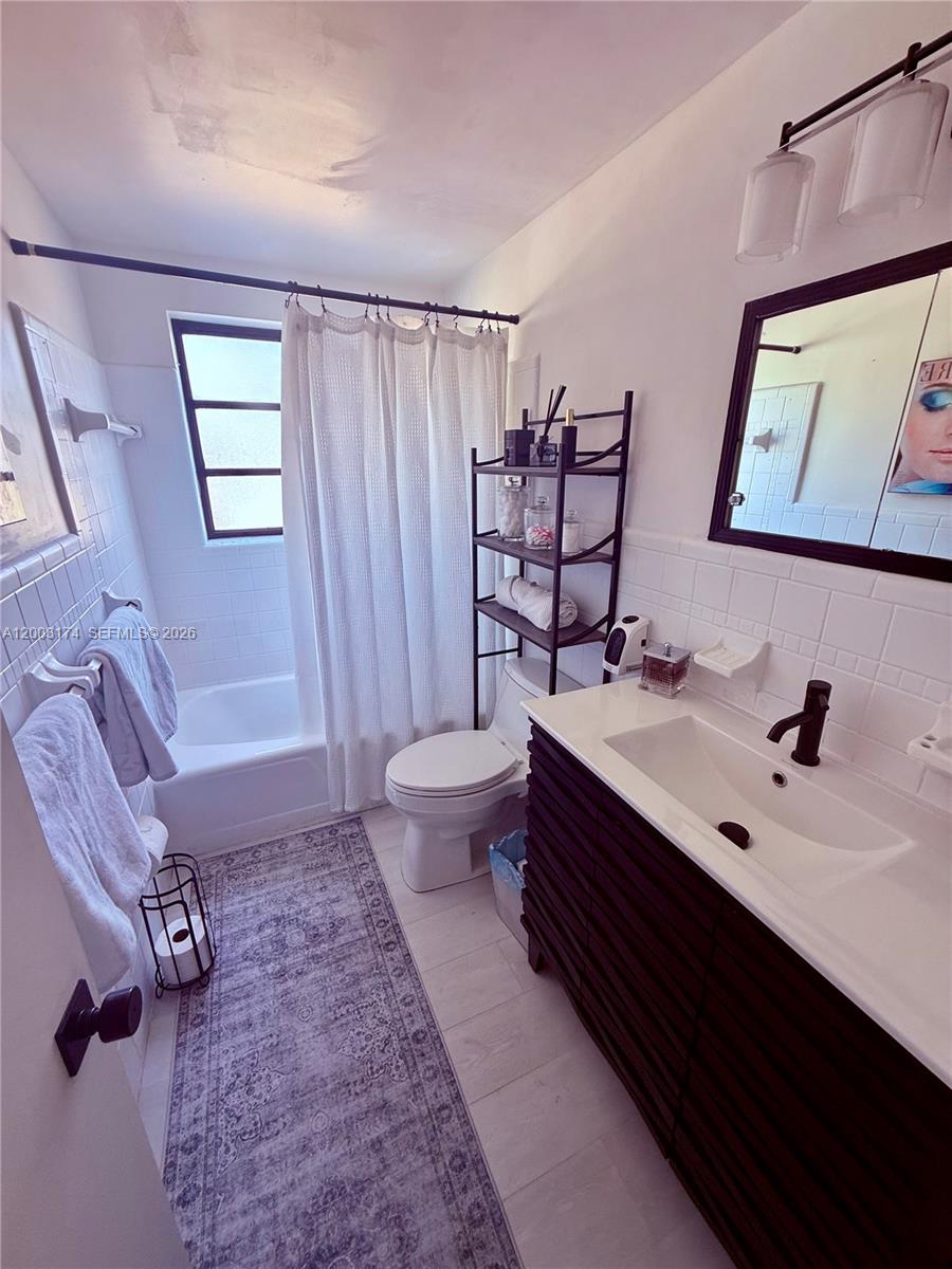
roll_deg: -0.7
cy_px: 634
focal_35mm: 14
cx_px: 476
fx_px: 513
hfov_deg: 85.7
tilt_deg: -18.2
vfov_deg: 102.1
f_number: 2.2
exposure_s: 1/99
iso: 100
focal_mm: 2.22
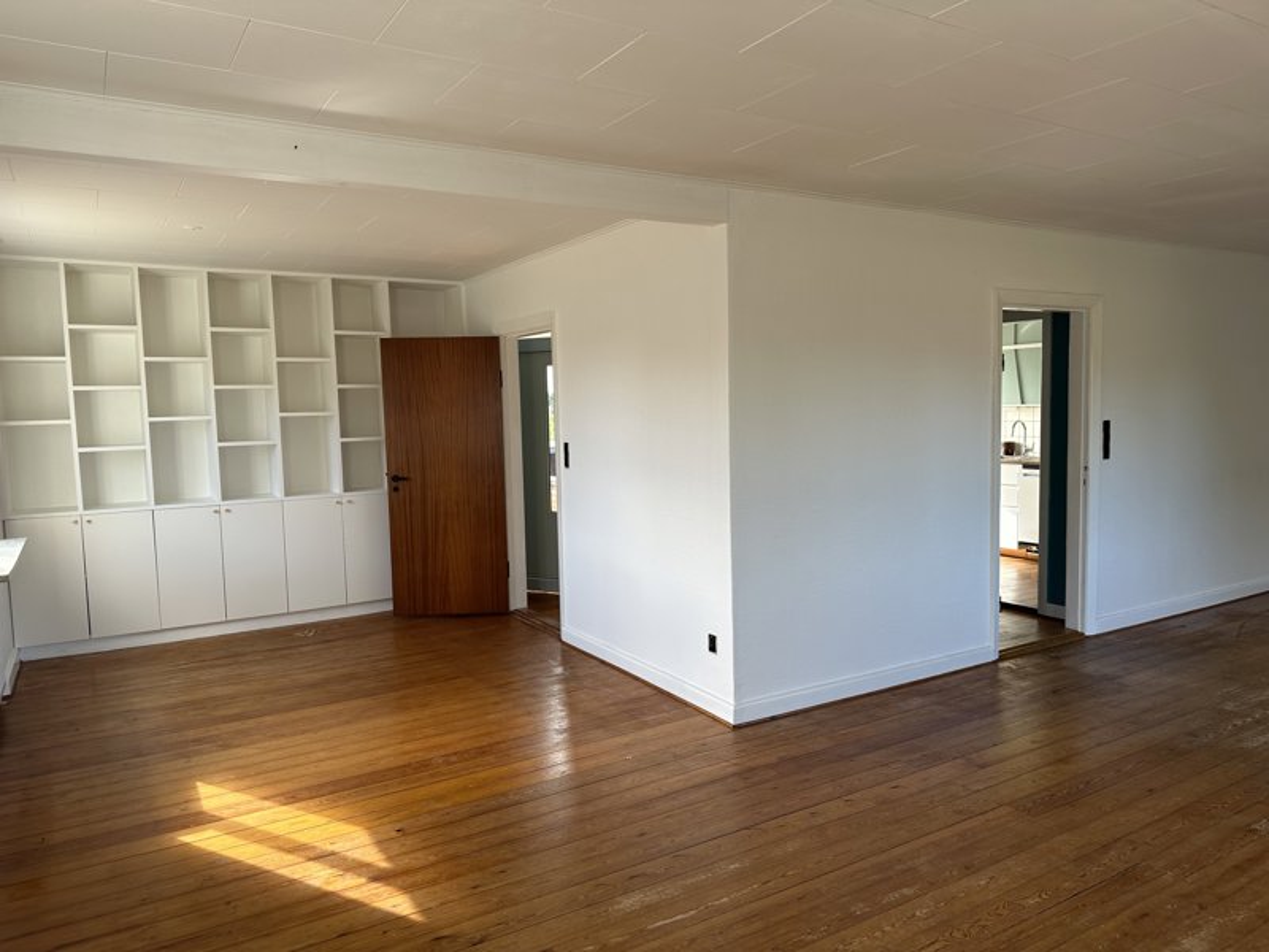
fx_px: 880
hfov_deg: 71.6
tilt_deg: -4.5
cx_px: 634
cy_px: 476
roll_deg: +1.0
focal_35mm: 24
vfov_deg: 56.8
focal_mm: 6.86
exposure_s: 1/182
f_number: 1.78
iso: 64
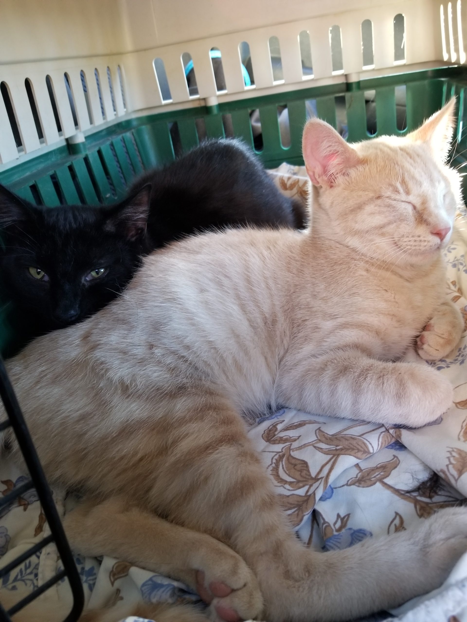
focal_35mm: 26
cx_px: 234
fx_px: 468
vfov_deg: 67.3
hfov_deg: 53.1
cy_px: 311
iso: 200
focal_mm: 4.25
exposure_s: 1/11
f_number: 1.7
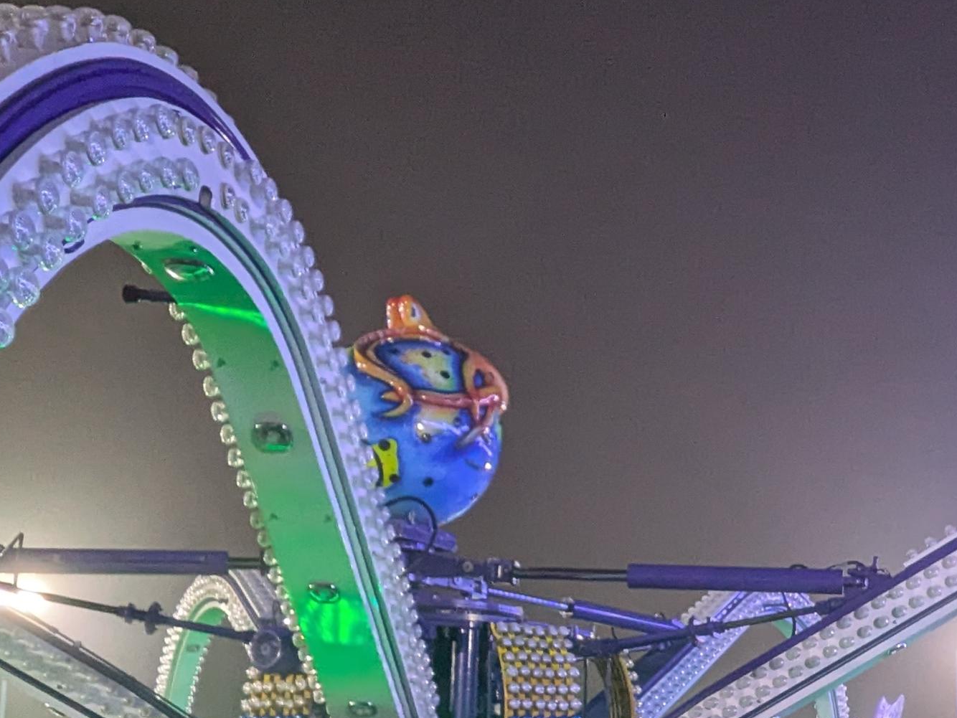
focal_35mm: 43
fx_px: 1189
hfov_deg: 42.7
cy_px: 625
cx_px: 700
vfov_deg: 32.2
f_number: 2.2
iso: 285
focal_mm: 1.83
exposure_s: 1/100
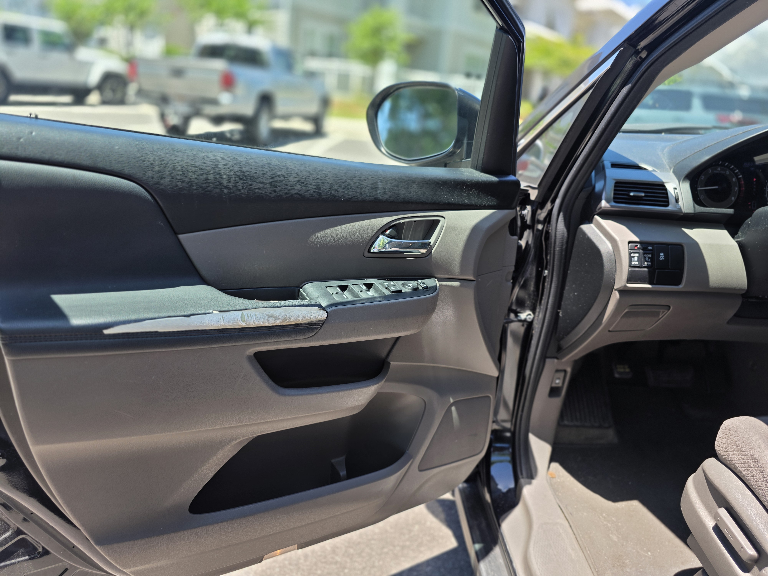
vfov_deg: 58.9
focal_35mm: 23
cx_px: 384
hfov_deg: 73.9
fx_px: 510
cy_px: 288
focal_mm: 6.3
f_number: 1.7
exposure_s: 1/359
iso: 25
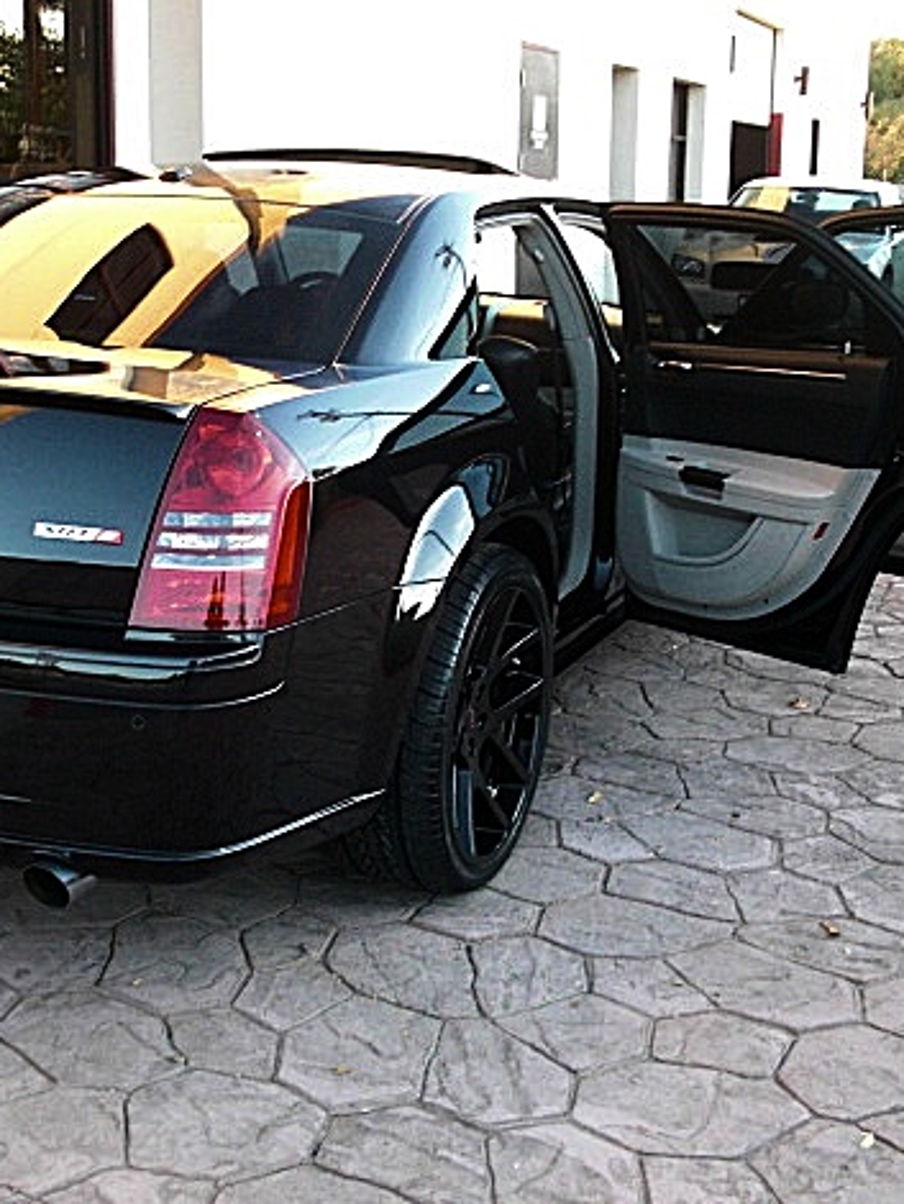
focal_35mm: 49
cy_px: 592
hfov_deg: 29.5
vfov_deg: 38.9
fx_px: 1705
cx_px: 297
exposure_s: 1/80
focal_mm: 6.3
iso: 400
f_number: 2.8
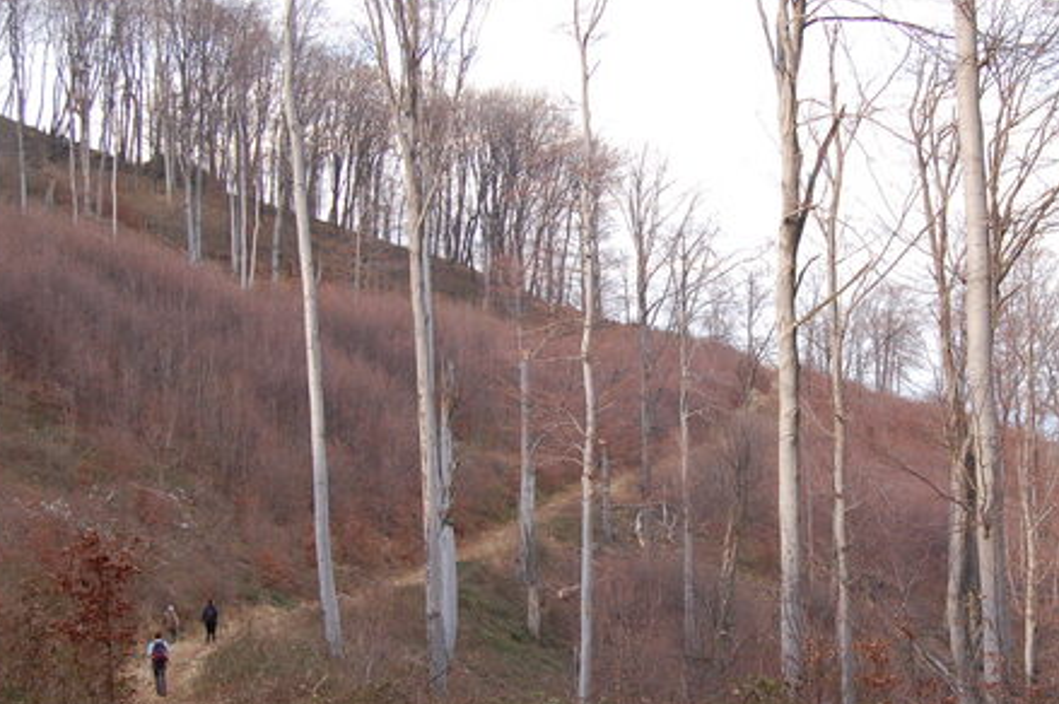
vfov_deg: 20.1
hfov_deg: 29.6
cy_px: 400
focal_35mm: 68
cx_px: 697
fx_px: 1991
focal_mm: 31
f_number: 6.3
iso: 400
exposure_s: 1/160
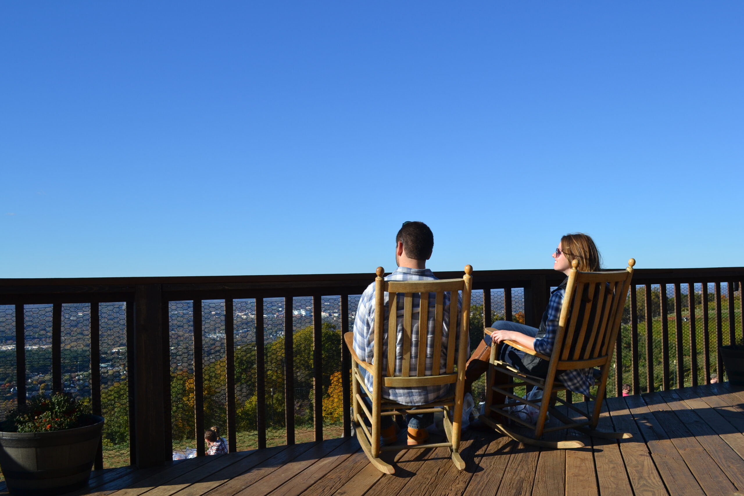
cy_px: 248
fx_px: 682
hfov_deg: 57.2
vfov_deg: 40.0
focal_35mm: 33
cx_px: 372
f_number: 7.1
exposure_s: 1/200
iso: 100
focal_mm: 22
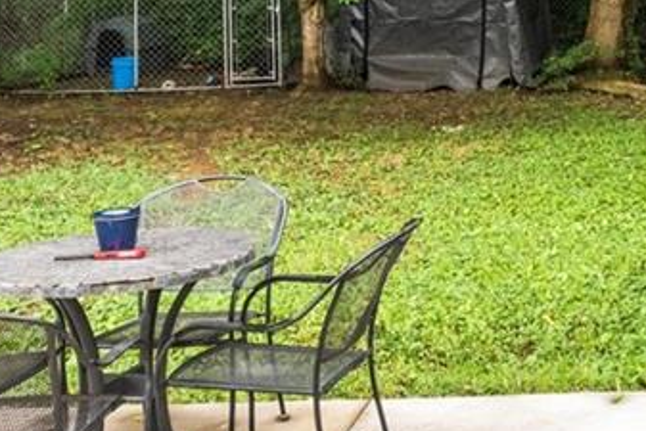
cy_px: -24
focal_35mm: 73
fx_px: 1310
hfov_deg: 25.0
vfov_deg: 18.1
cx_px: 769
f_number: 8
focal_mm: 24
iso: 800
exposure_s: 1/320
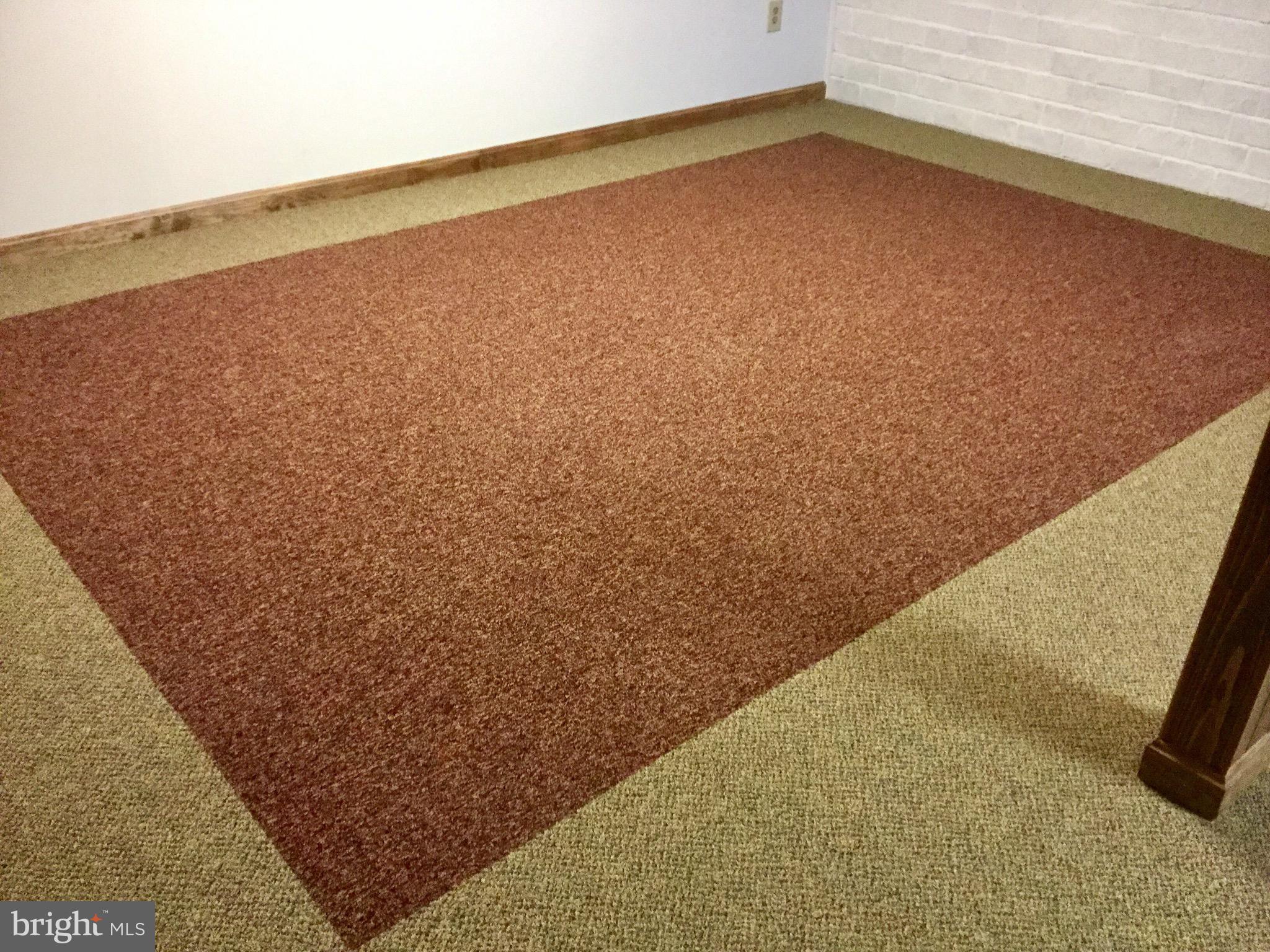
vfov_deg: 45.4
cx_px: 635
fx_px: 1137
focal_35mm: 31
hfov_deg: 58.4
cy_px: 476
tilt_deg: -30.4
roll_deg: -1.5
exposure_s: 1/30
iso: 200
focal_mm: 3.3
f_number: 2.4
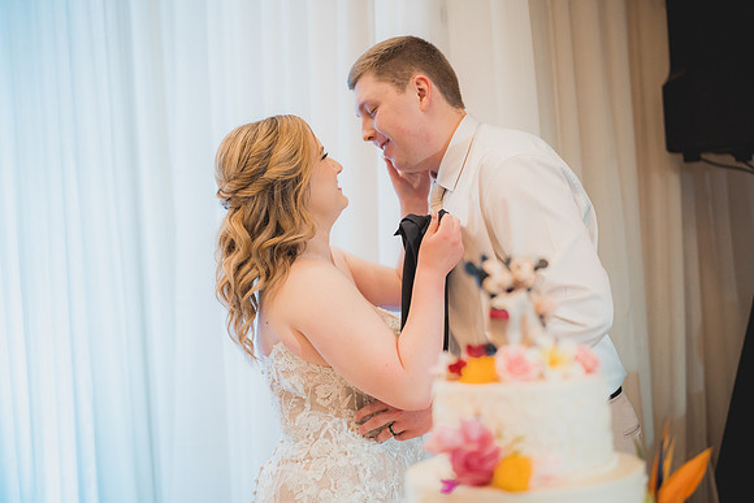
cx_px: 377
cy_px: 252
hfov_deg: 39.6
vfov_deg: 27.0
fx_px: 1047
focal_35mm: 50
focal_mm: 50
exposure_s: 1/500
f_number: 1.4
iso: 1250
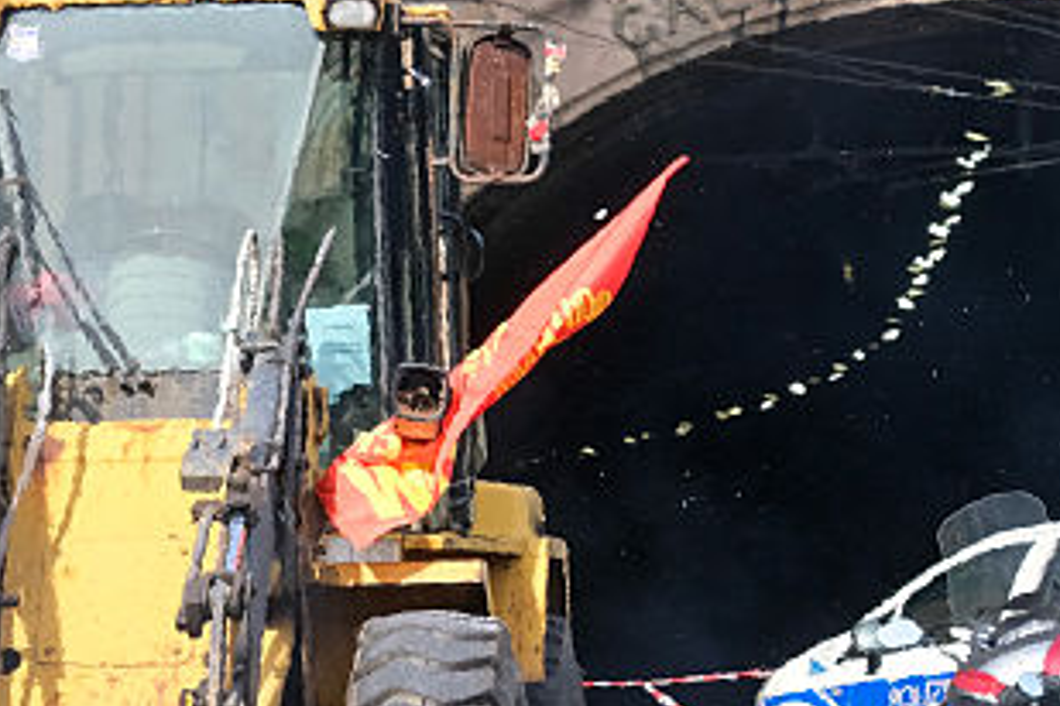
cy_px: 653
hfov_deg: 7.4
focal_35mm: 275
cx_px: -285
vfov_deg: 5.0
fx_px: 8097
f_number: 7.1
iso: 640
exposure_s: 1/500
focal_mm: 55
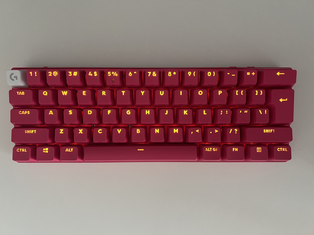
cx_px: 157
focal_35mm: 26
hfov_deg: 67.3
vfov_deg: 53.1
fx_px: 236
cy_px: 118
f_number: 1.5
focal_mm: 5.7
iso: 320
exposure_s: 1/56
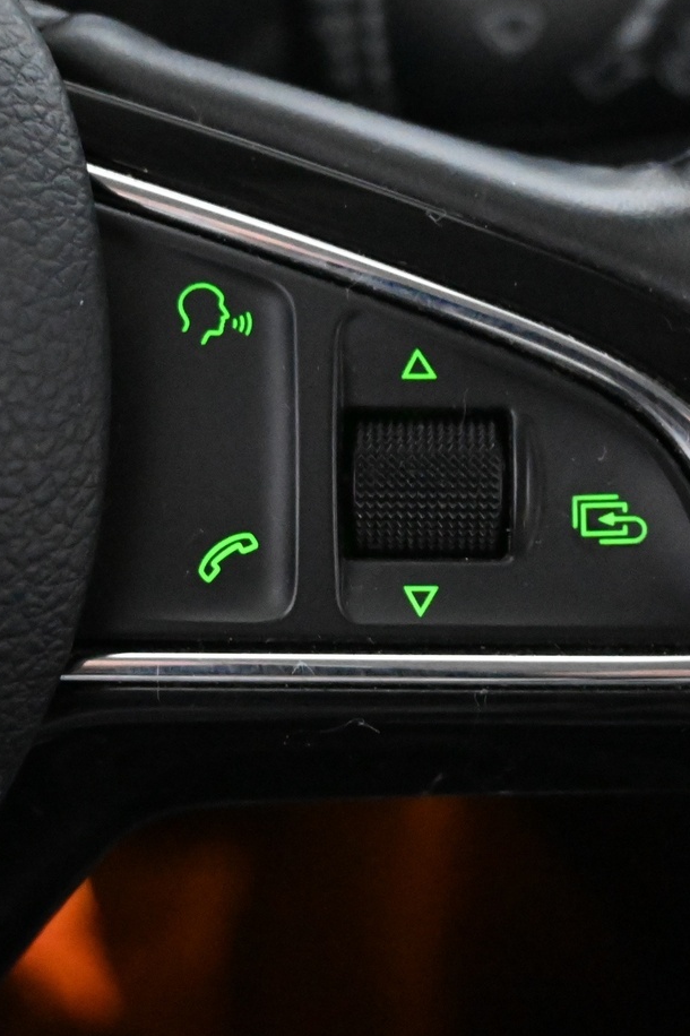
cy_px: 463
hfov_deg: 19.7
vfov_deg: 29.2
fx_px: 1985
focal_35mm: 69
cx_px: 414
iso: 12800
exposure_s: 1/40
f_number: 4.5
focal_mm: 26
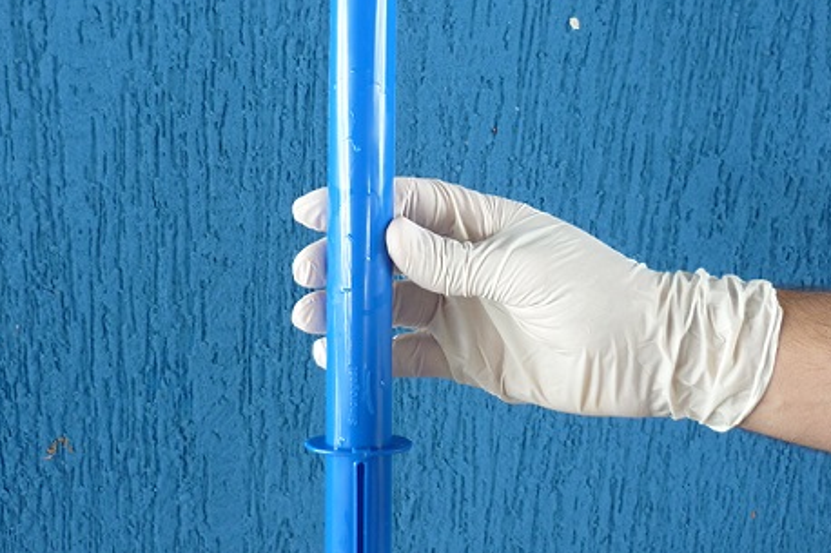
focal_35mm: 56
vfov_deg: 24.1
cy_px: 184
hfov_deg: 35.7
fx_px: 1292
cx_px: 421
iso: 80
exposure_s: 1/30
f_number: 2.8
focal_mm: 5.5
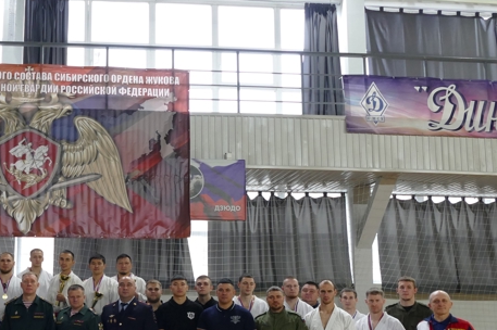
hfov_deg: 41.2
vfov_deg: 28.8
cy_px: 246
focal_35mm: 46
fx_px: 635
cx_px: 109
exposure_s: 1/80
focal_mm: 10.11
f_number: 2.9
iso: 500
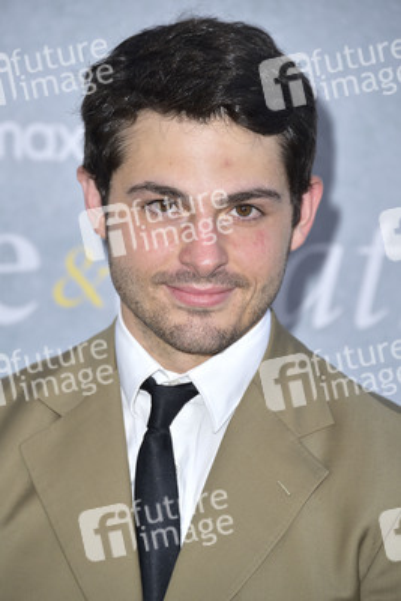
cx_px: 200
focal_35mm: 210
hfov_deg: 6.5
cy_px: 300
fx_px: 3505
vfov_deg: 9.8
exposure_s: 1/250
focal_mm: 210
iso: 250
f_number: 6.3
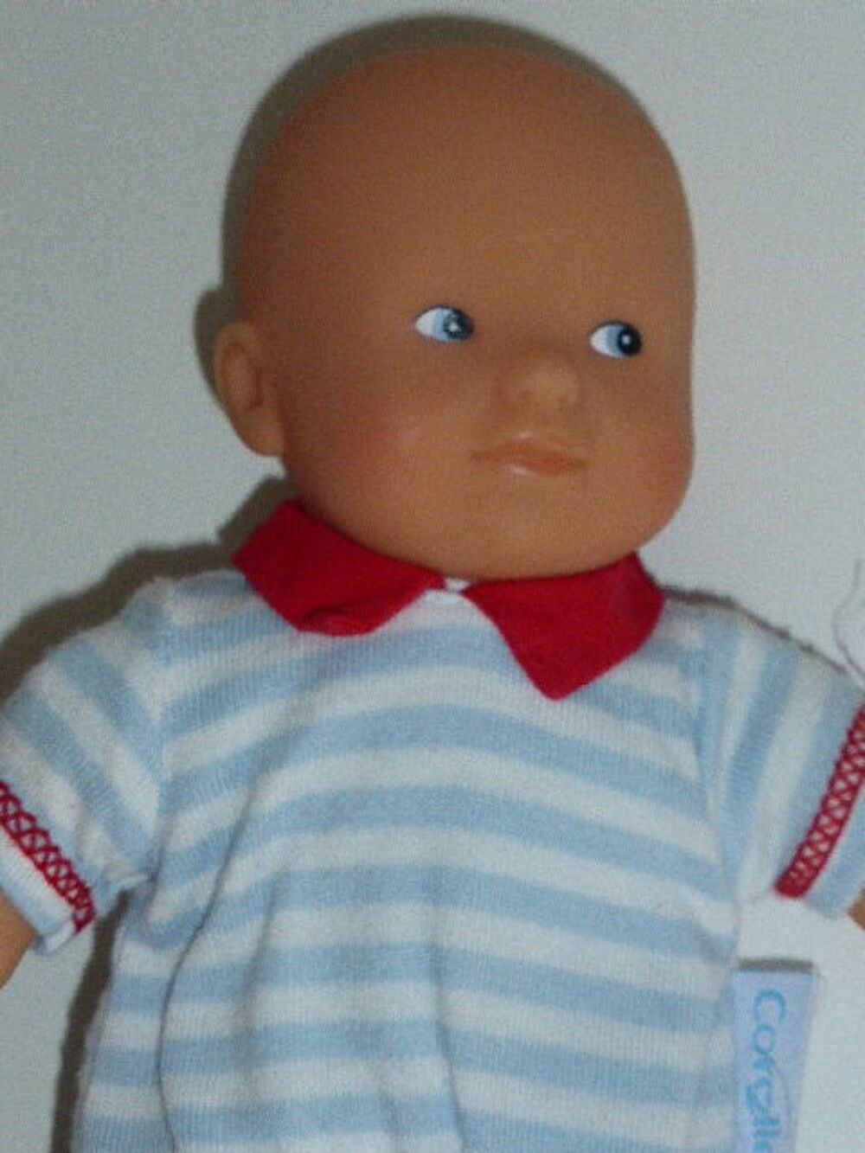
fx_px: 3698
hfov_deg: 13.3
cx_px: 432
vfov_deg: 17.7
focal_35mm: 111
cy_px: 576
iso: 500
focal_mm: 18.2
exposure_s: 1/60
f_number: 5.3
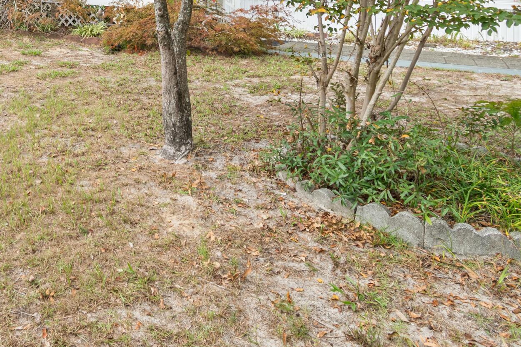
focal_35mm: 36
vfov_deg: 32.6
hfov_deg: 47.7
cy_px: -32
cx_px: 52
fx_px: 521
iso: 100
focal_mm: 10
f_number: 5.6
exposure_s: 1/125
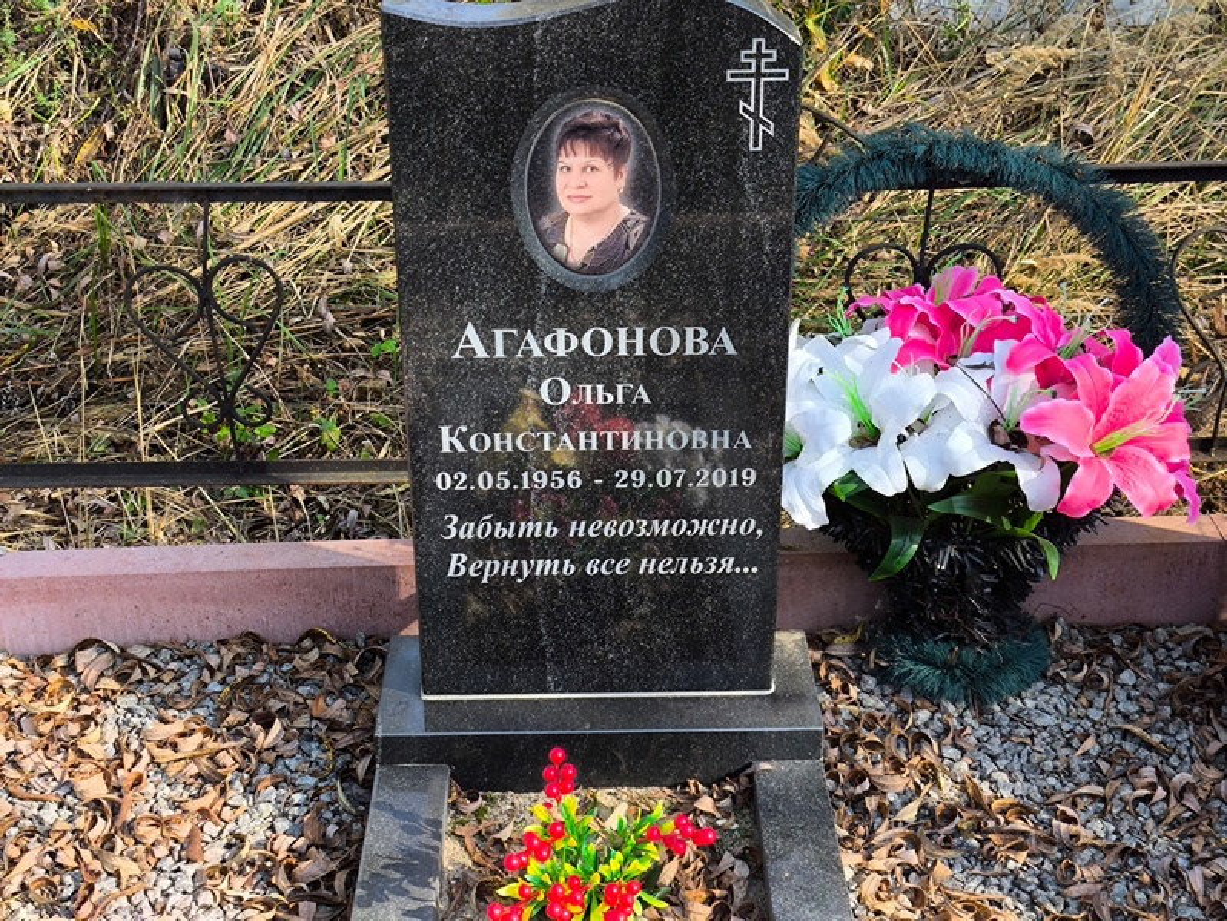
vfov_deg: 29.1
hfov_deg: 38.2
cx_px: 614
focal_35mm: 50
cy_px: 460
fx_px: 1773
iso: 50
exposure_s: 1/353
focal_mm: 4.71
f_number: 1.7
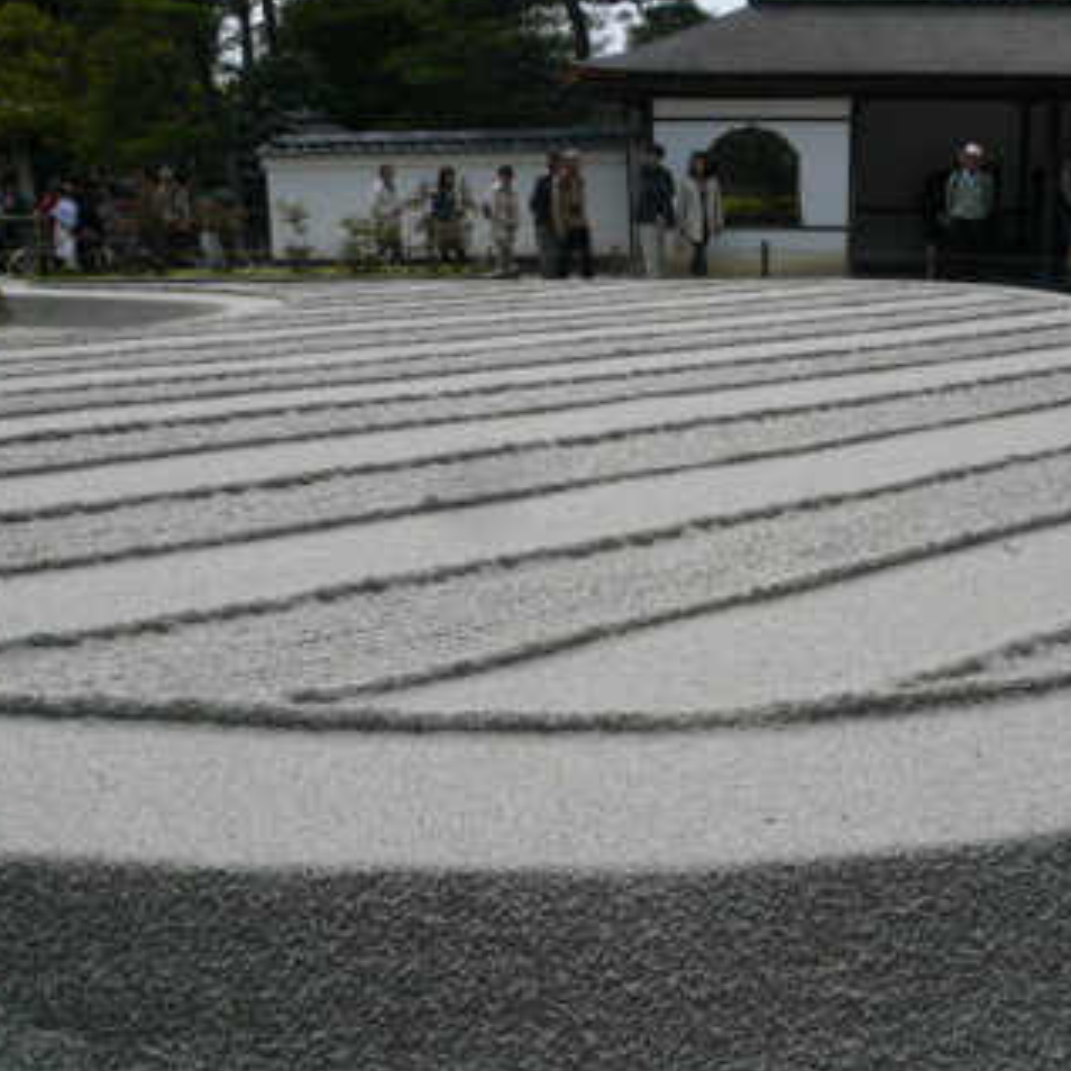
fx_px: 1225
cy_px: 546
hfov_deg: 46.5
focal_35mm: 35
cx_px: 711
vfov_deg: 47.2
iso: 100
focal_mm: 4.6
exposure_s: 1/320
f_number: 8
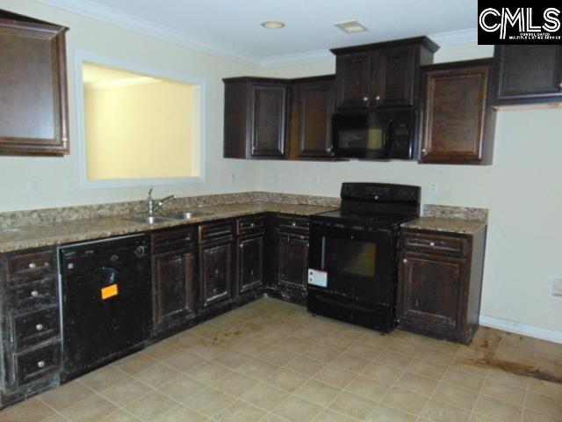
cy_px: 211
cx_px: 281
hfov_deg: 69.4
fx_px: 406
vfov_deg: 54.9
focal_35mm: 25
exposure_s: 1/30
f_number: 3
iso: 400
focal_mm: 4.5
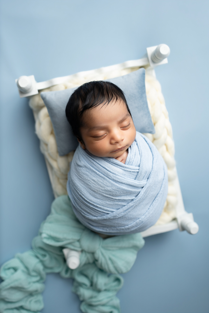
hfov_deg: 37.9
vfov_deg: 54.4
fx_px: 305
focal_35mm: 35
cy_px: 156
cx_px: 104
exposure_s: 1/200
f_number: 2.5
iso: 100
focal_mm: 35
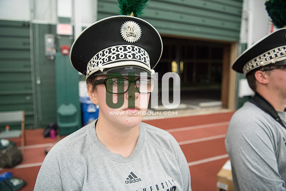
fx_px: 191
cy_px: 96
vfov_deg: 53.2
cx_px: 143
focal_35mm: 24
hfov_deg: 73.7
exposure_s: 1/200
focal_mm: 24
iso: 3200
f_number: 3.2
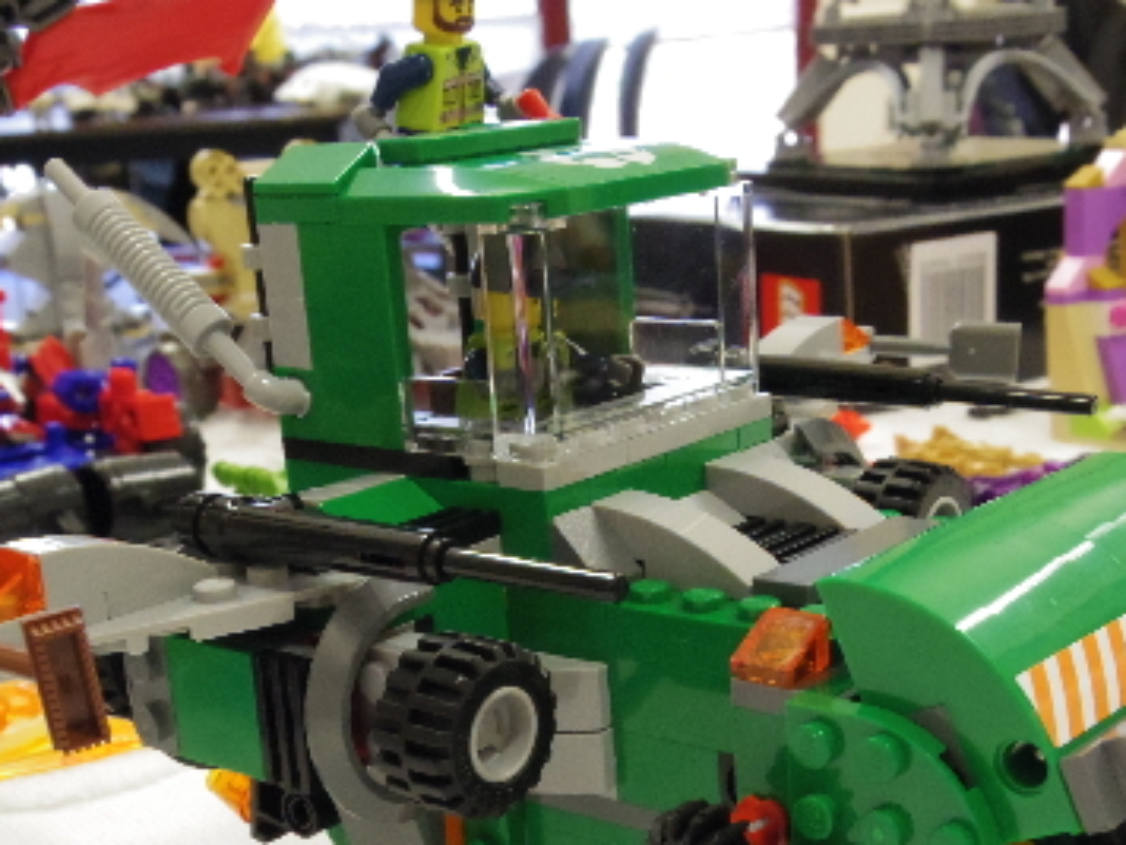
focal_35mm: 59
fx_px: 1919
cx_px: 522
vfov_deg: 24.6
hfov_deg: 32.7
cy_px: 604
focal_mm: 6.3
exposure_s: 1/60
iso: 1000
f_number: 4.5
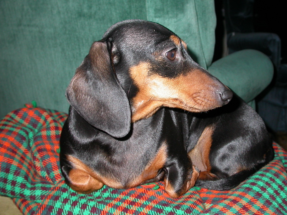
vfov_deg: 32.2
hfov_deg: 41.9
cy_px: 115
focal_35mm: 45
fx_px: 373
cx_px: 167
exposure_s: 1/60
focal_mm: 7.85
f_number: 2.6
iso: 100
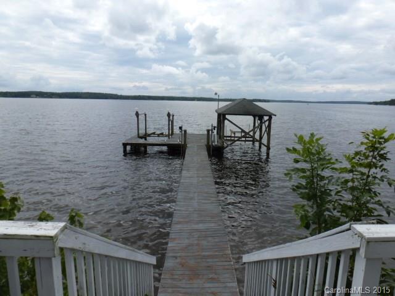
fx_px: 274
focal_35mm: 24
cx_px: 198
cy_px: 148
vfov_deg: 56.8
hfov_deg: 71.6
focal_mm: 4.3
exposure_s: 1/500
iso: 100
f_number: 4.5
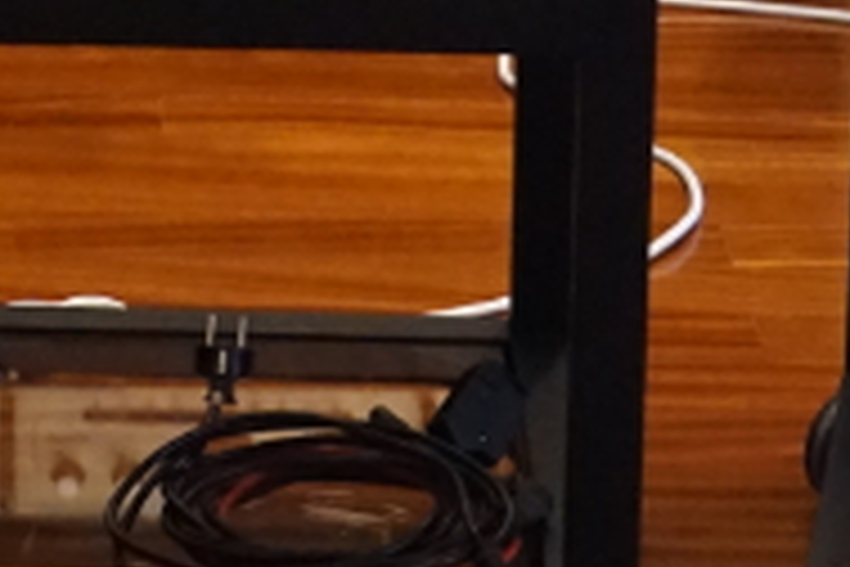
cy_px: -389
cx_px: -225
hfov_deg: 9.4
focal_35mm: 216
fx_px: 5100
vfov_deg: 6.3
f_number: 4
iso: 6400
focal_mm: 34
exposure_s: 1/125
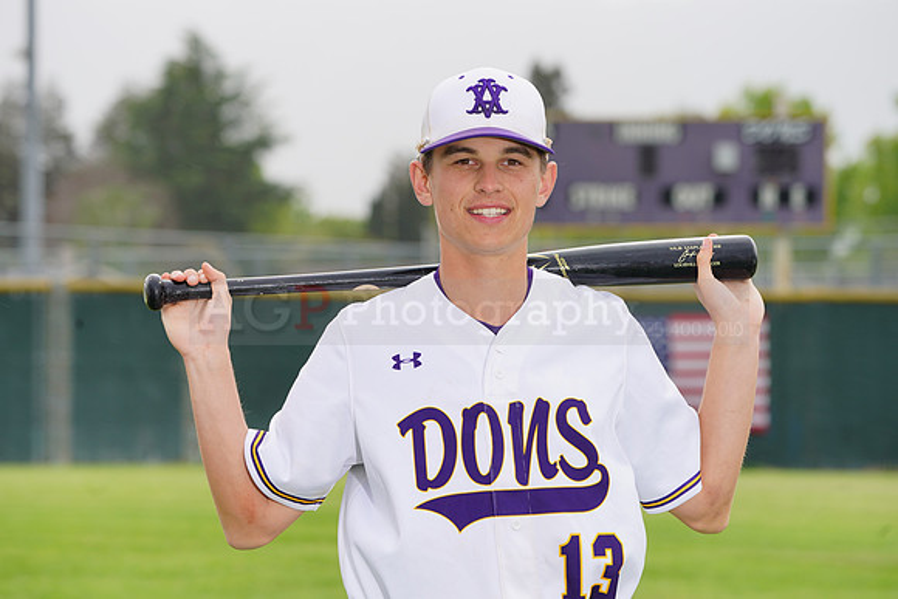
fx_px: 4990
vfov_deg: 6.9
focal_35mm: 200
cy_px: 300
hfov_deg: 10.3
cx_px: 449
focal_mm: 200
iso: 160
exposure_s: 1/250
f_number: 9
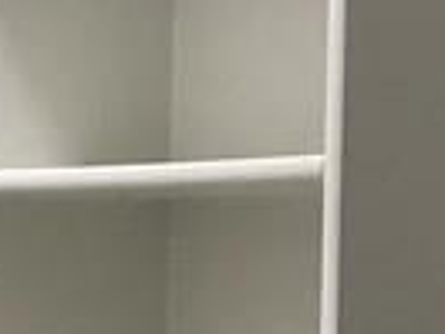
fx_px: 2790
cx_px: -347
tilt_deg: -3.5
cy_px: 398
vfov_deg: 6.8
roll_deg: +0.1
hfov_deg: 8.8
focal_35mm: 217
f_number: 1.8
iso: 32
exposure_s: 1/30
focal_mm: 4
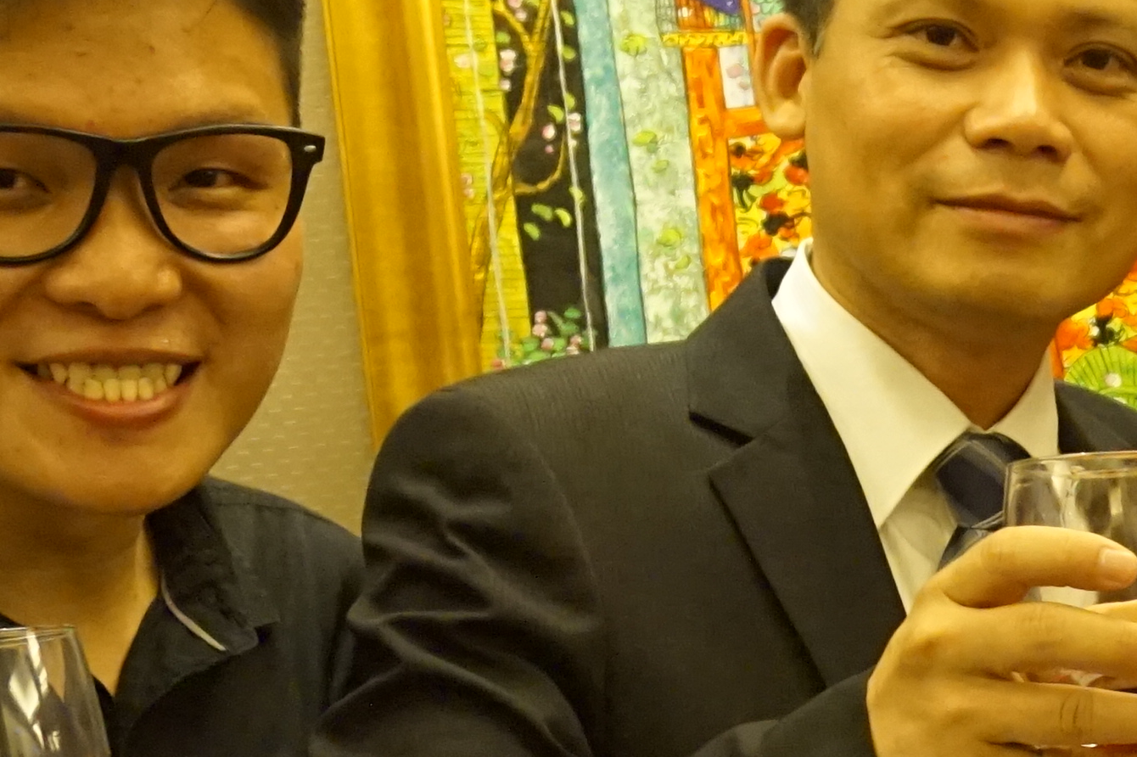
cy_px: 898
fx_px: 3663
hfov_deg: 16.7
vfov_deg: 11.6
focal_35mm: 116
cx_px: 1453
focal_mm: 19
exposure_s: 1/60
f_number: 4
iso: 3200
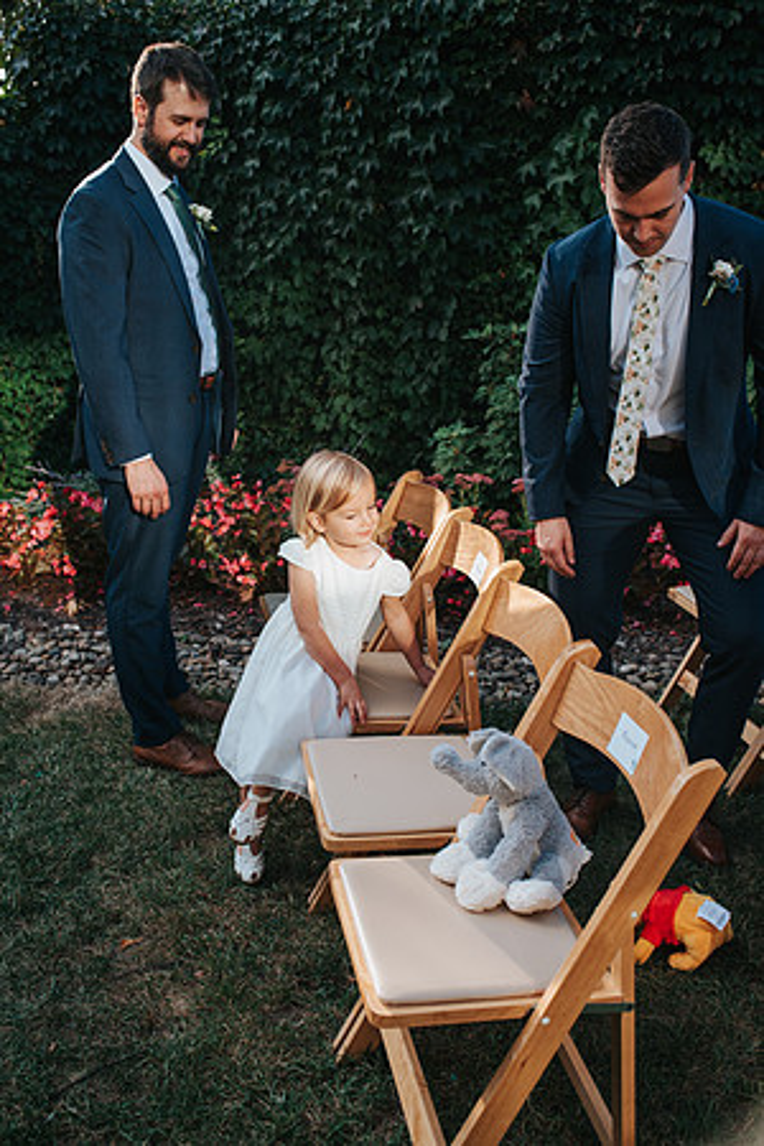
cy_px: 573
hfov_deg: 37.9
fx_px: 1114
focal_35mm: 35
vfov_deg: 54.4
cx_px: 382
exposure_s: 1/1250
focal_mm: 35
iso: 900
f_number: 4
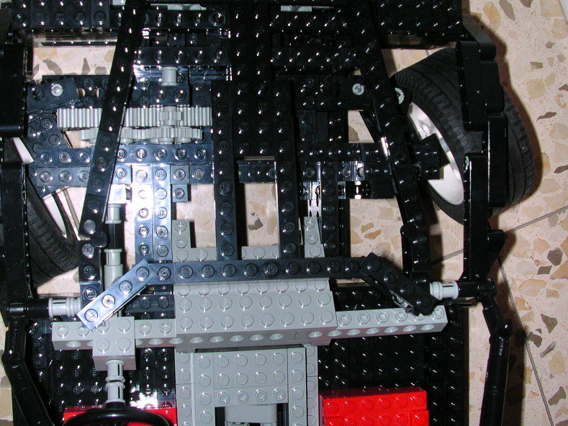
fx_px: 788
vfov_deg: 30.3
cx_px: 286
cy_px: 215
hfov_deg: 39.7
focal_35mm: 48
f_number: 4.5
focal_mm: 5.6
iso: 100
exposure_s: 1/60
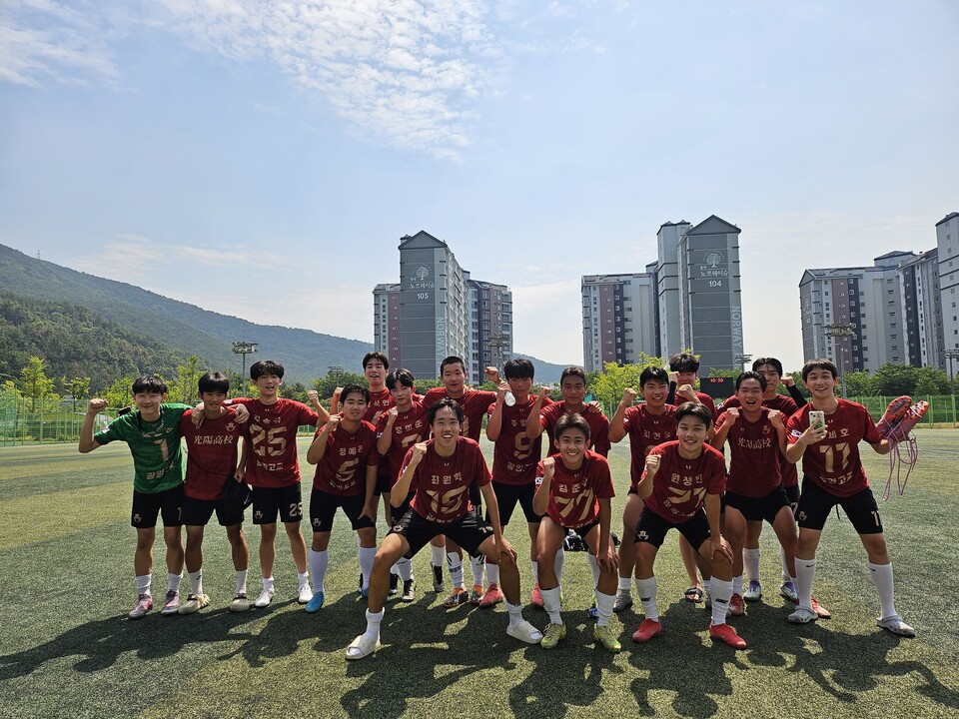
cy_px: 360
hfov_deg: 71.6
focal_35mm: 24
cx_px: 480
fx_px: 665
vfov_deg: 56.8
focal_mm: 5
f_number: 1.8
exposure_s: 1/4654
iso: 50
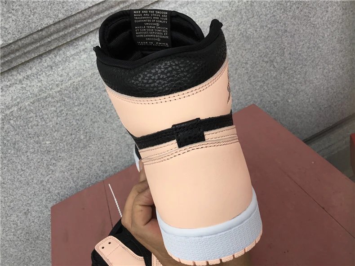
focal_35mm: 31
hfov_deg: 58.4
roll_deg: +24.1
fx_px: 318
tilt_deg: -35.1
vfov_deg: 45.4
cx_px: 178
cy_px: 133
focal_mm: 3.3
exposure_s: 1/121
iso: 25
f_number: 2.4
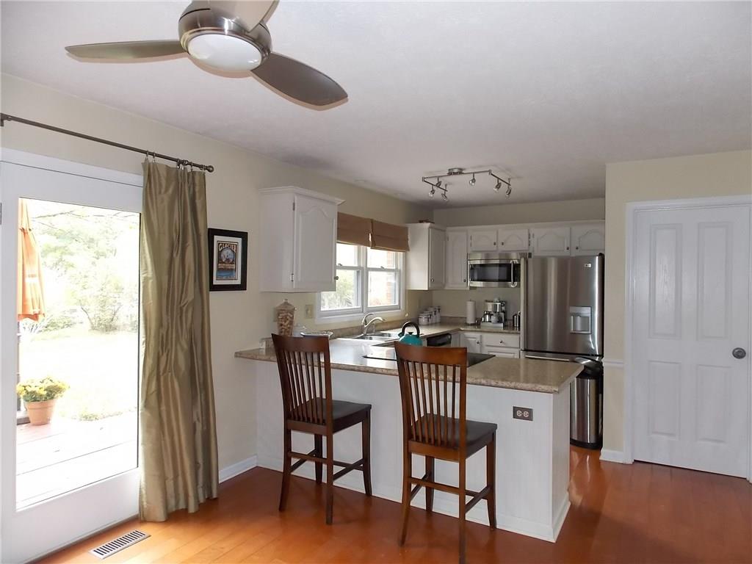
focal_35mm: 23
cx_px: 376
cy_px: 282
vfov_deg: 58.9
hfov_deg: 73.9
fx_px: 500
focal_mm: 4
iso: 250
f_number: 3.1
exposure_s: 1/30
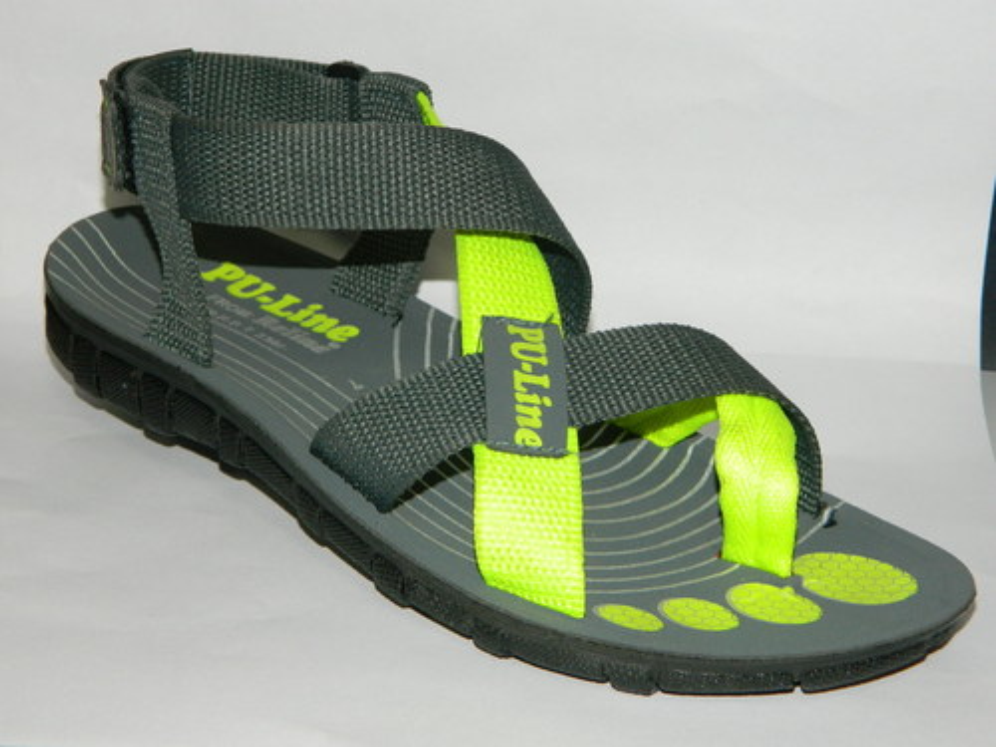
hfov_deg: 23.3
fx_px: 2417
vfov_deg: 17.6
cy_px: 374
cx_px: 498
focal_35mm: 84
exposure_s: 1/50
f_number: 4.2
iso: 200
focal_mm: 15.1
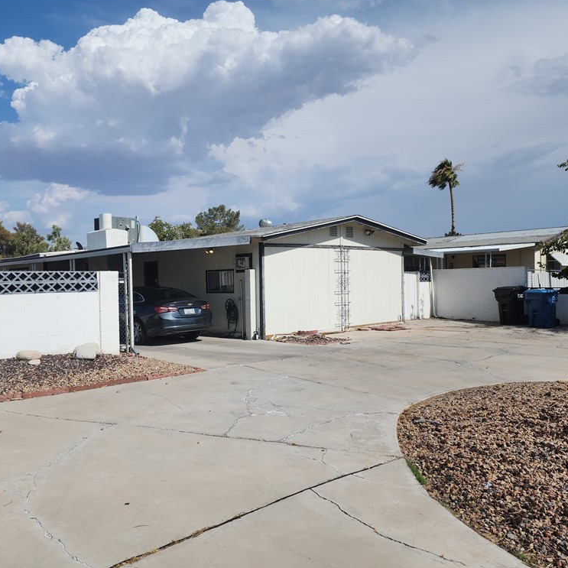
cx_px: 240
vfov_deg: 57.3
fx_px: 520
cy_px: 288
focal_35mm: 28
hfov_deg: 57.0
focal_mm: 6.4
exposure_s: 1/2333
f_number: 1.8
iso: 12
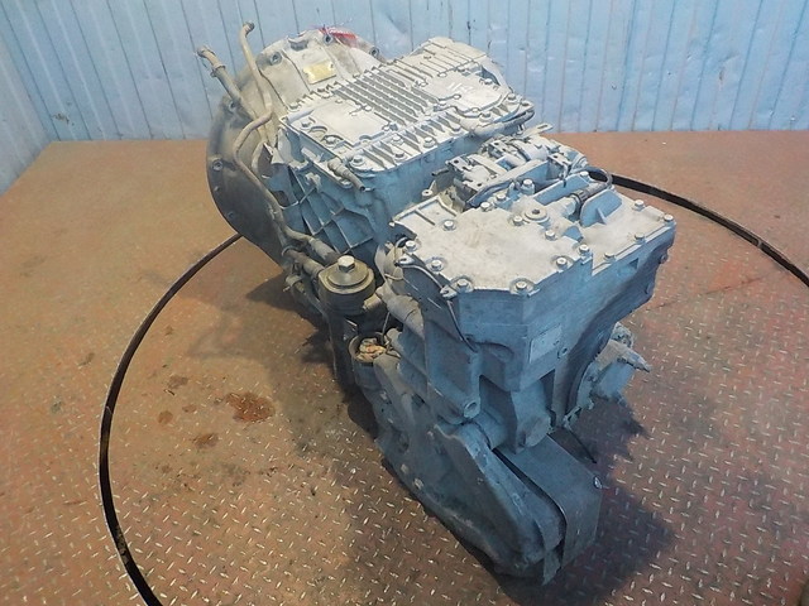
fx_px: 701
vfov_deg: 46.8
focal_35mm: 30
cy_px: 303
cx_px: 404
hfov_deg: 60.0
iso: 800
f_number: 3.3
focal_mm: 4.1
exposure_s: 1/60
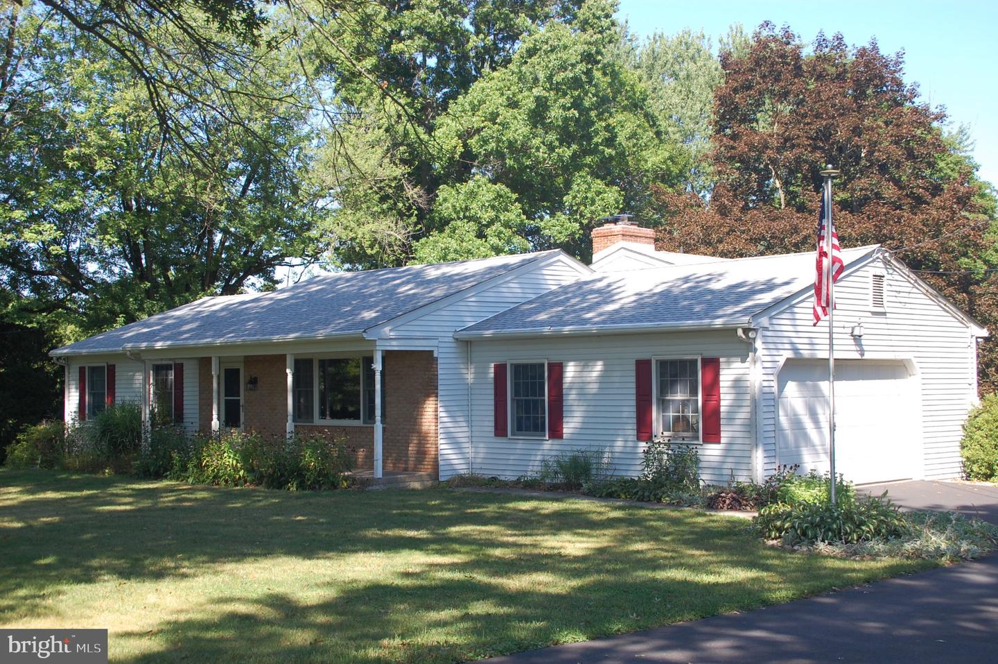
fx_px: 1329
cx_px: 499
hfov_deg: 41.2
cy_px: 332
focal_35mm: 48
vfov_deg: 28.0
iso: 200
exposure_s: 1/200
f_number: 7.1
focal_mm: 32
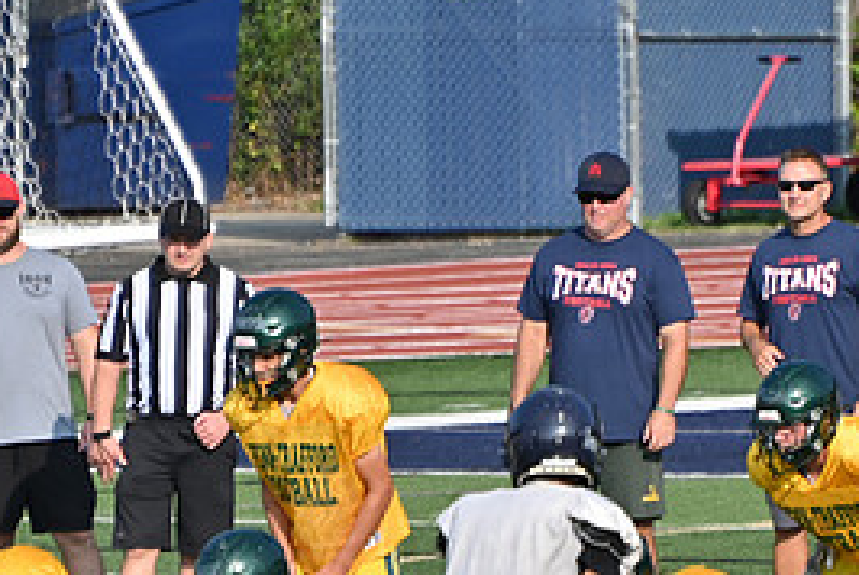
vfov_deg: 1.4
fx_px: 23433
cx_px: 375
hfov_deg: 2.1
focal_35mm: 981
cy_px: 528
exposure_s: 1/640
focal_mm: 300
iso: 100
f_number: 5.6
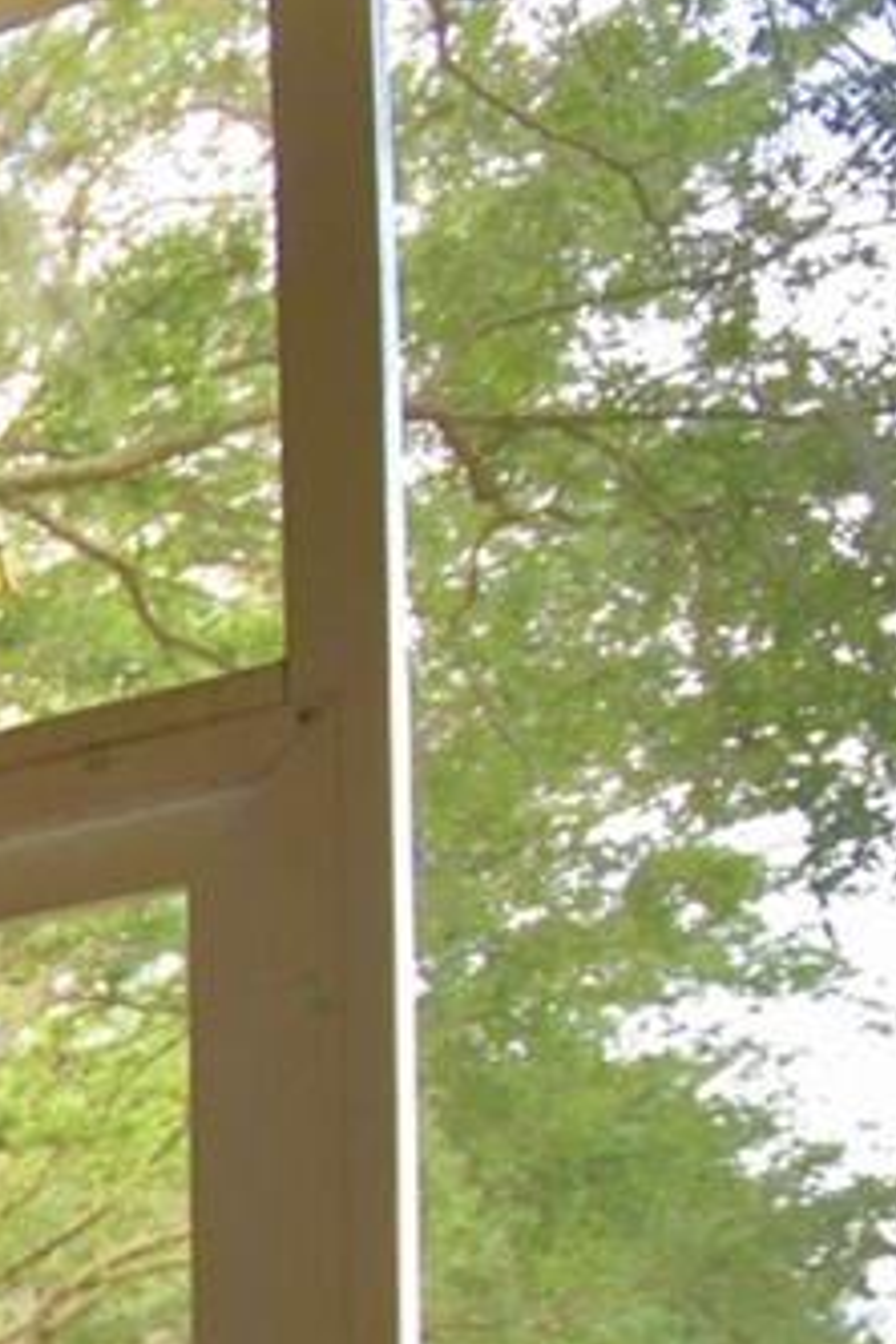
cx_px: -1590
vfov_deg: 24.0
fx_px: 2688
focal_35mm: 72
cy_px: 1824
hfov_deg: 12.2
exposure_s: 1/125
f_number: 4.5
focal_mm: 10
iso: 280
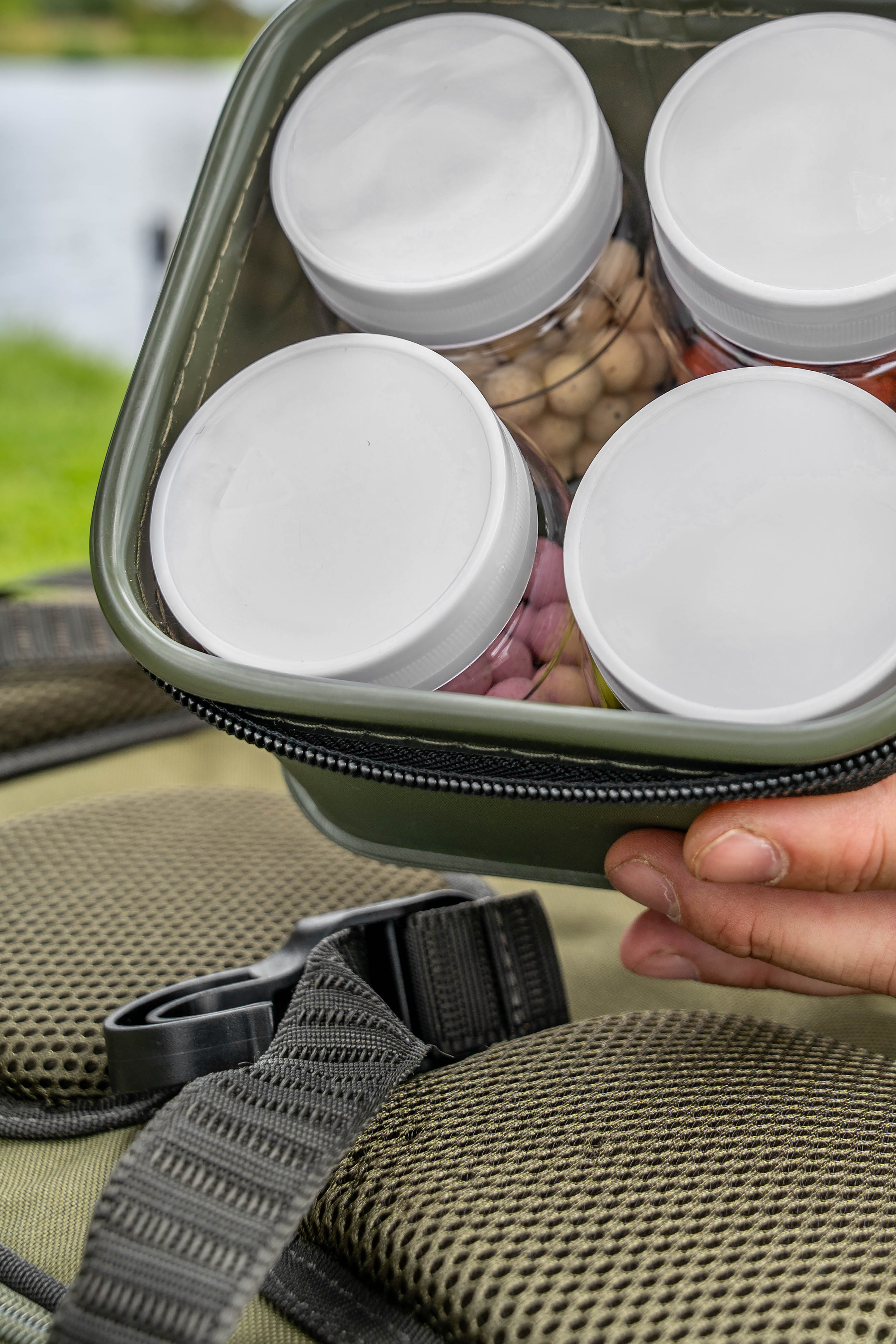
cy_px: 369
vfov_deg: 37.7
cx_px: 642
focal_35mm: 52
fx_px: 1926
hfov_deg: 26.0
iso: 100
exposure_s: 1/200
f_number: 5.6
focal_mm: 35.4
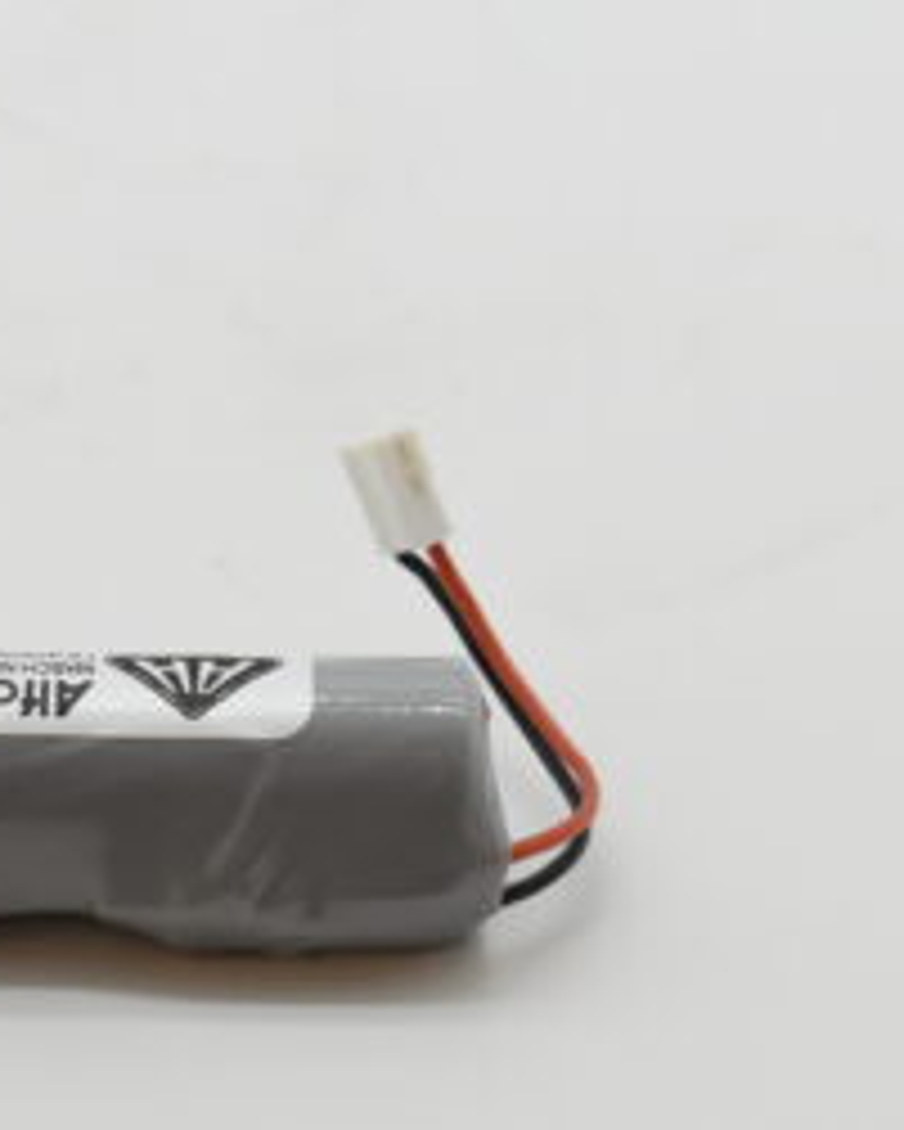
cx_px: 63
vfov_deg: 10.4
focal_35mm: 185
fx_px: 6187
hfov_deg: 8.3
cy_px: 720
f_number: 8
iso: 1600
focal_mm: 55
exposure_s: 1/1600
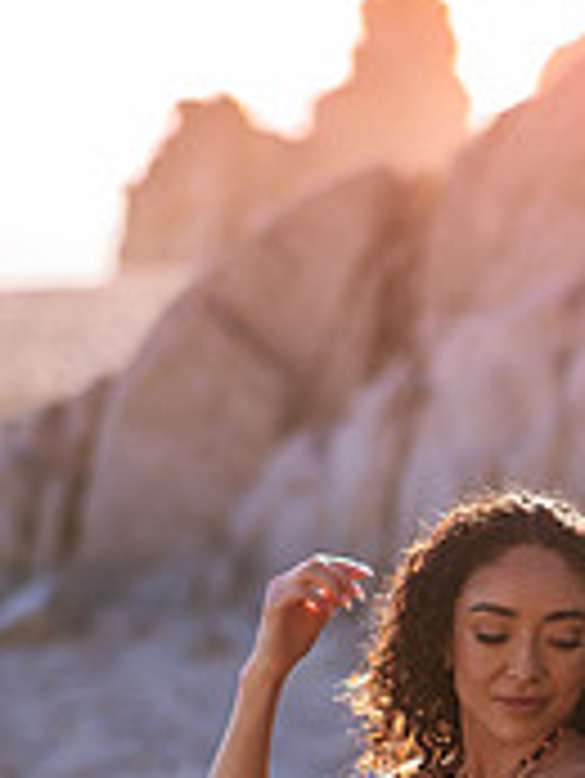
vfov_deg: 13.4
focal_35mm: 145
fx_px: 3263
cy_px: 765
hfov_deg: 10.1
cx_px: 662
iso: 50
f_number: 1.8
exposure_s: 1/2000
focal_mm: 58
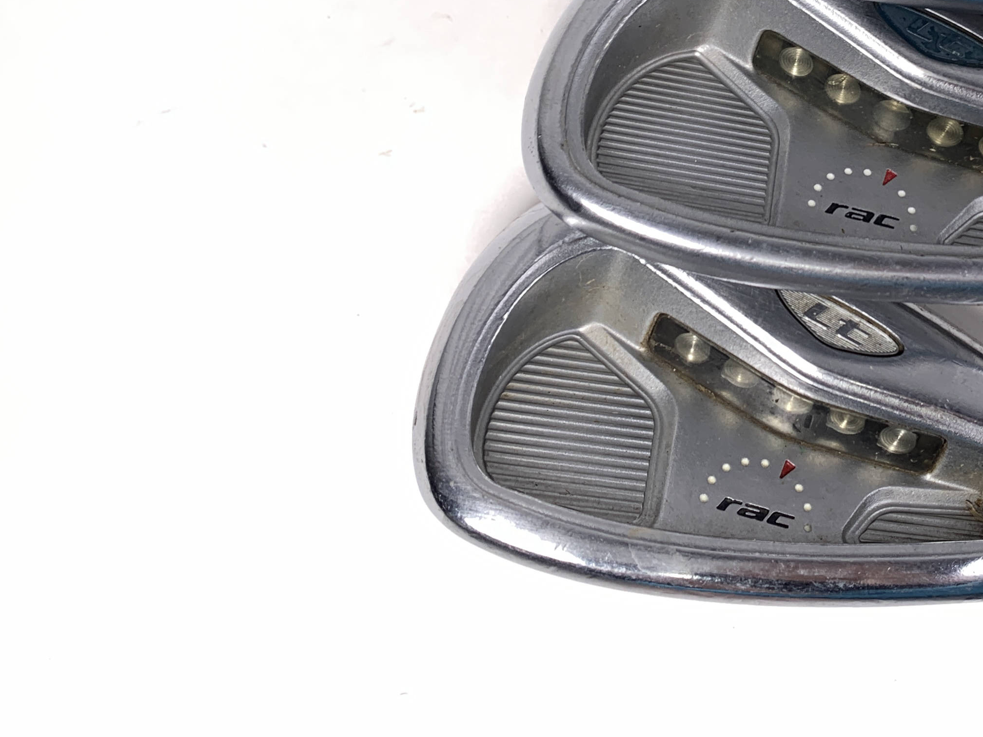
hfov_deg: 35.4
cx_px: 815
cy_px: 59
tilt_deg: -87.6
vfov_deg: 27.0
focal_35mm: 52
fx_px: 1477
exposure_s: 1/122
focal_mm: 4.25
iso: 25
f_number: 1.8
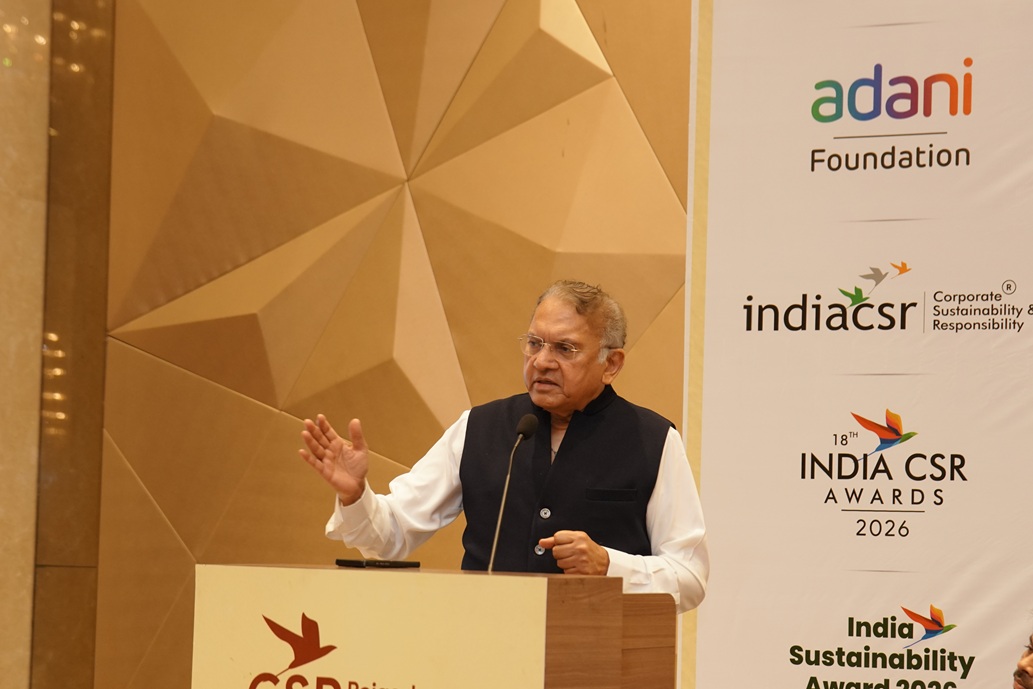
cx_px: 516
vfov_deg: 13.0
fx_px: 3013
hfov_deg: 19.5
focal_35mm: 105
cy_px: 344
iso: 1250
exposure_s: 1/200
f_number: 4.5
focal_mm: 70
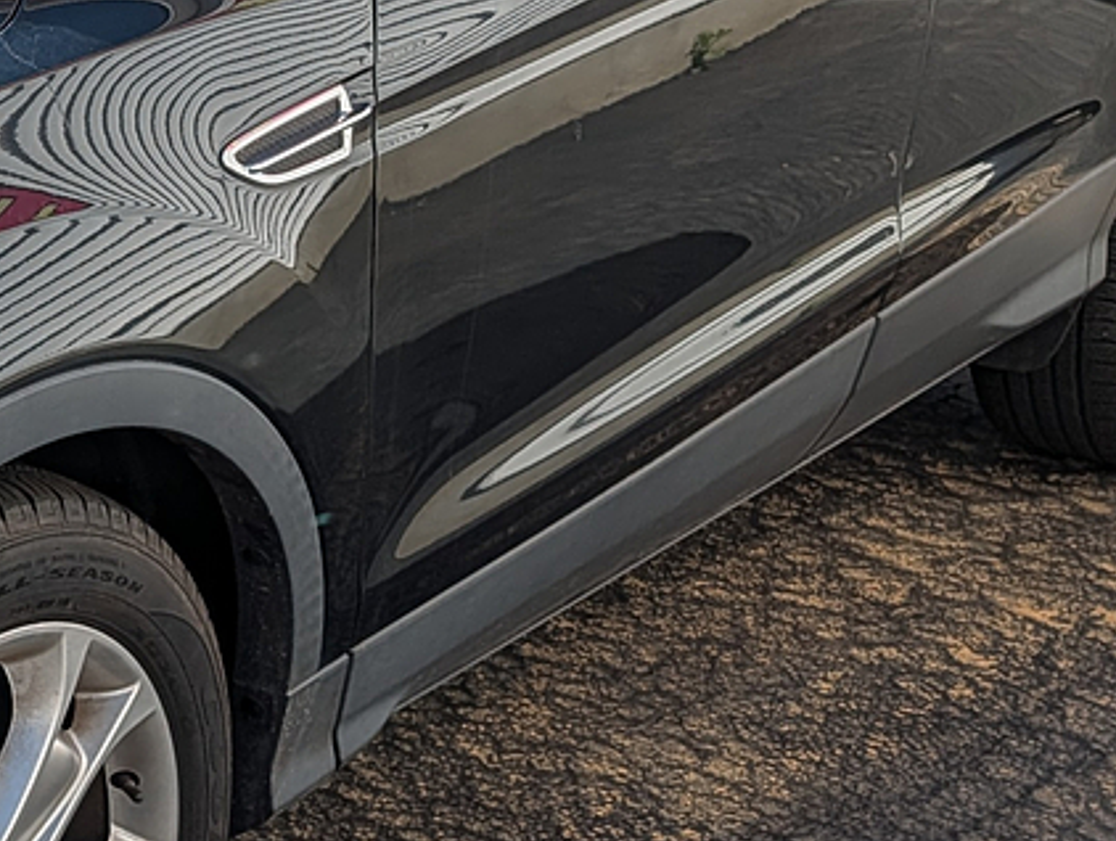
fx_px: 2939
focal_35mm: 91
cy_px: 279
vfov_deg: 16.2
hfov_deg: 19.9
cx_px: -307
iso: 20
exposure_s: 1/15873
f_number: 1.68
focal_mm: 6.9
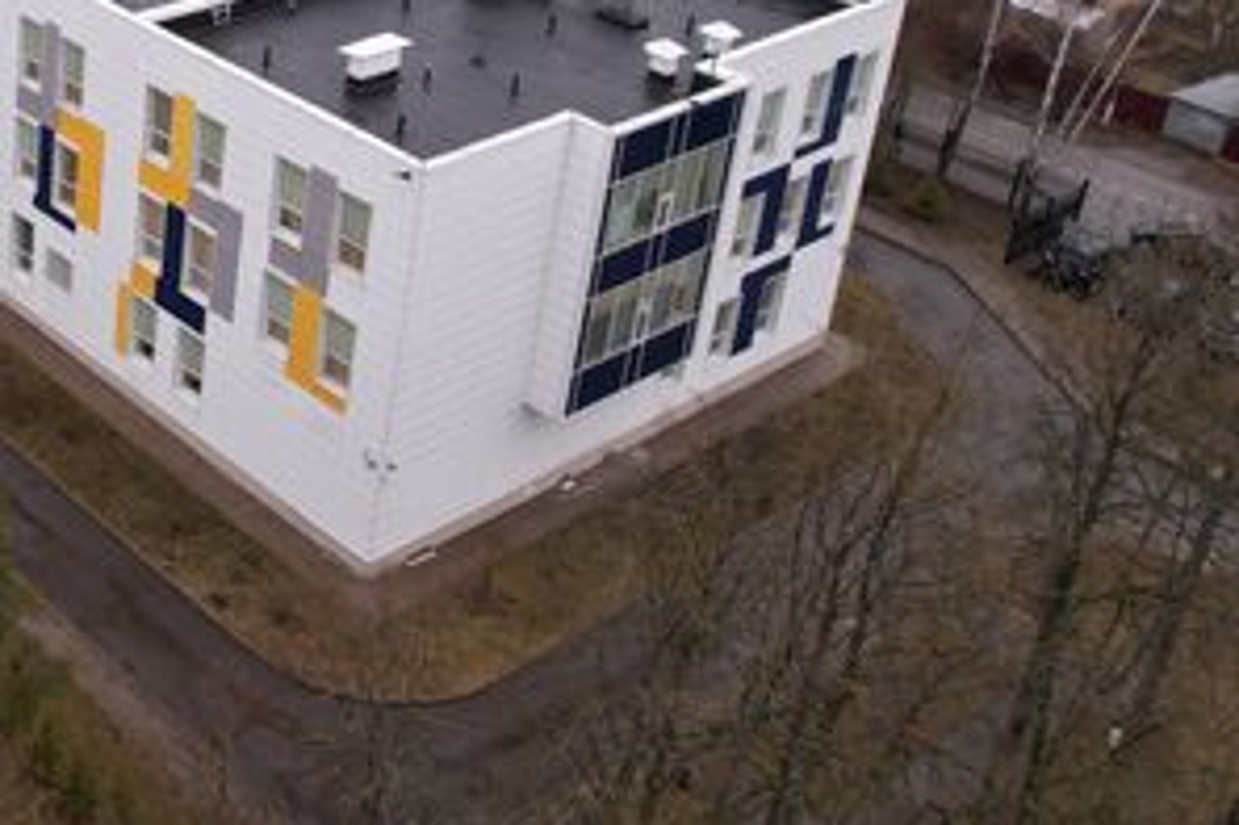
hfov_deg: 33.1
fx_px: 1789
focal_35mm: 52
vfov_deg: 24.8
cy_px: 0
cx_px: -144
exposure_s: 1/25
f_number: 2.8
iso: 110
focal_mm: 8.38
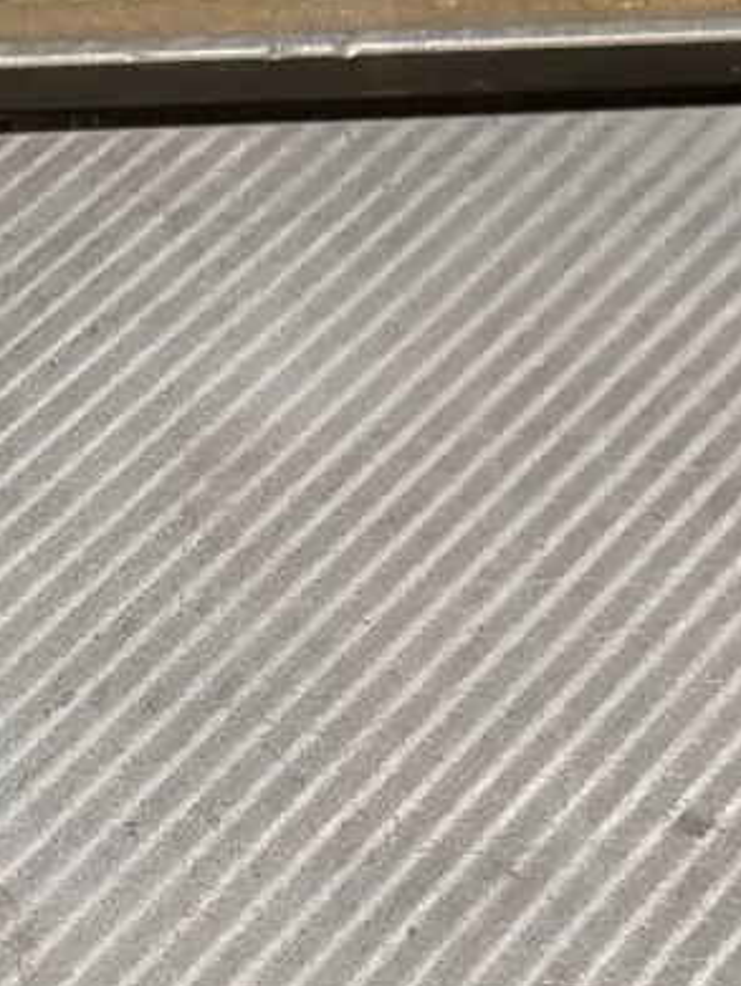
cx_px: 99
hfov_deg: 11.5
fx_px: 3649
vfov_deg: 15.3
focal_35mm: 128
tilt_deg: -46.6
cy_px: 253
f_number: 1.6
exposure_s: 1/60
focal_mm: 5.96
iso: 200
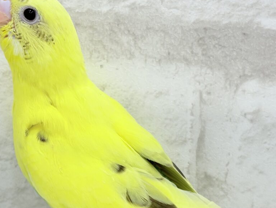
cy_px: 118
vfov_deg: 18.2
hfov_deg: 24.1
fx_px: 646
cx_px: 118
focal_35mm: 81
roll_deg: -1.8
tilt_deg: -7.0
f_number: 1.6
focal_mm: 5.96
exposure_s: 1/100
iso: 64
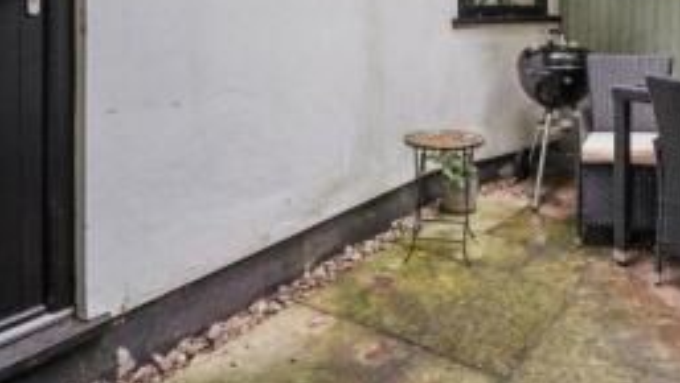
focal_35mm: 31
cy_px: 4
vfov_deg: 34.6
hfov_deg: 60.4
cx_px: 476
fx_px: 559
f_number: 7.1
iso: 500
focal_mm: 16
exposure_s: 1/60
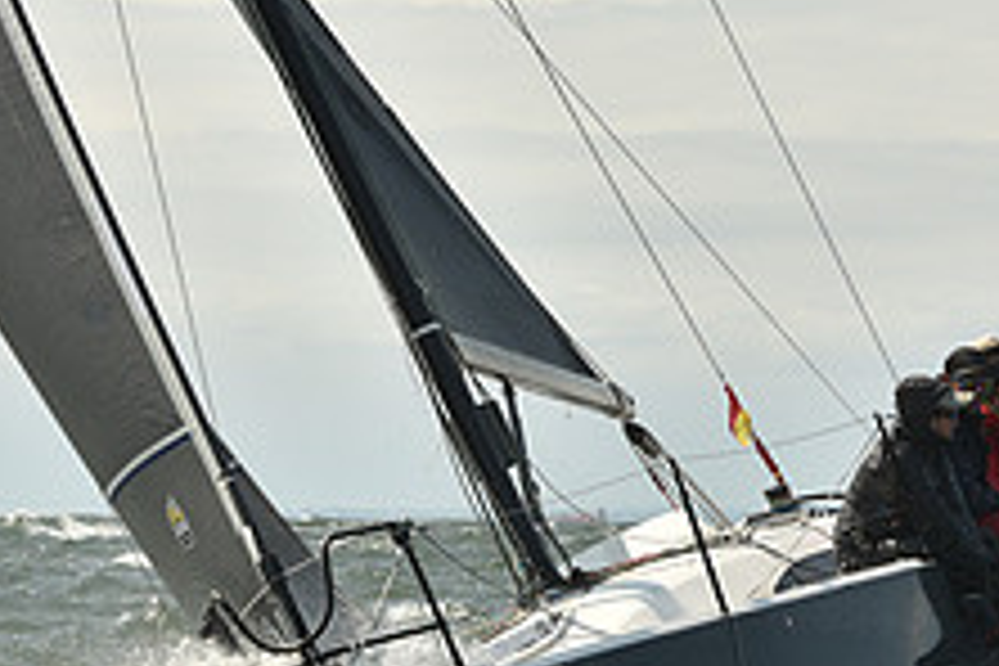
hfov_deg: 6.1
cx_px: 562
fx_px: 9407
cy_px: 641
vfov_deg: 4.1
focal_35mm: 339
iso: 250
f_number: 9
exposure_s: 1/800
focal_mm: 130
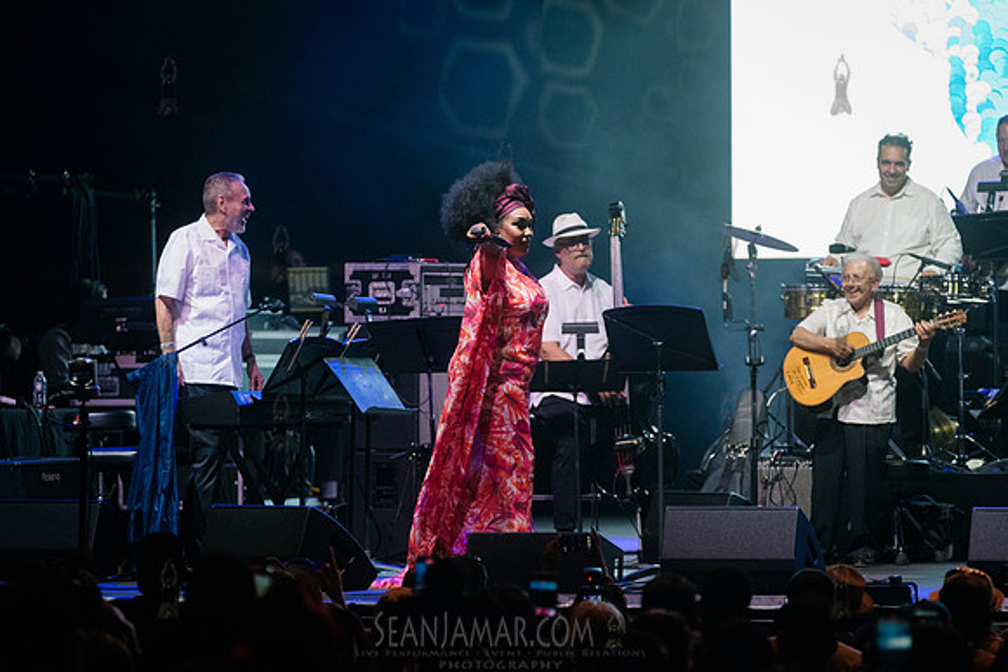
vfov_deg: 6.5
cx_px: 488
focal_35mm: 212
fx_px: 5927
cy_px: 335
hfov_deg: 9.7
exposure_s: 1/1000
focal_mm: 200
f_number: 4
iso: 5000
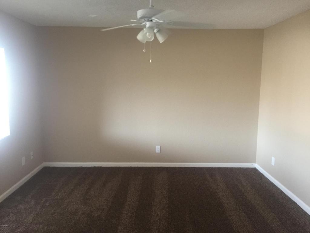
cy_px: 116
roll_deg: -0.7
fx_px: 260
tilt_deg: -6.8
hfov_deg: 61.7
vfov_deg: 48.2
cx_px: 155
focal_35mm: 29
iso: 160
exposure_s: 1/30
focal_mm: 4.15
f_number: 2.2
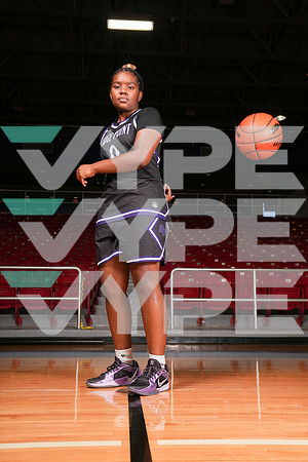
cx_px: 154
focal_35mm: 39
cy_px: 231
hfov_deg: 34.2
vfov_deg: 49.6
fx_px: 500
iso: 250
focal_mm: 39
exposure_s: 1/200
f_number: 6.3
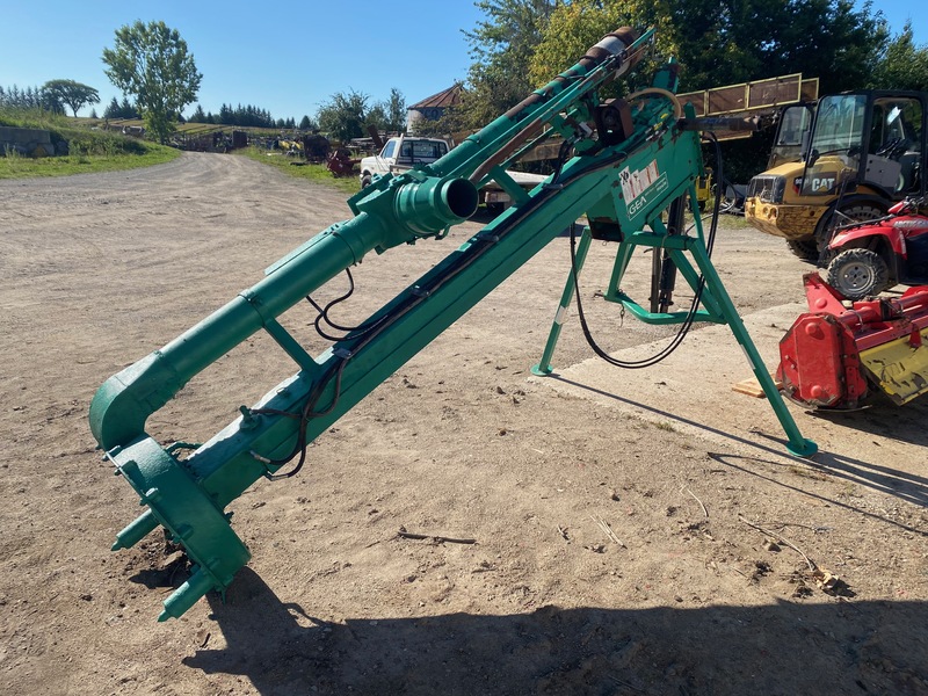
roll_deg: -5.4
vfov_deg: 53.1
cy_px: 348
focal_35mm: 26
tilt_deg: -15.6
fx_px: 697
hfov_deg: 67.3
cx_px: 464
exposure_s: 1/2358
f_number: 1.8
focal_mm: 4.25
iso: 32
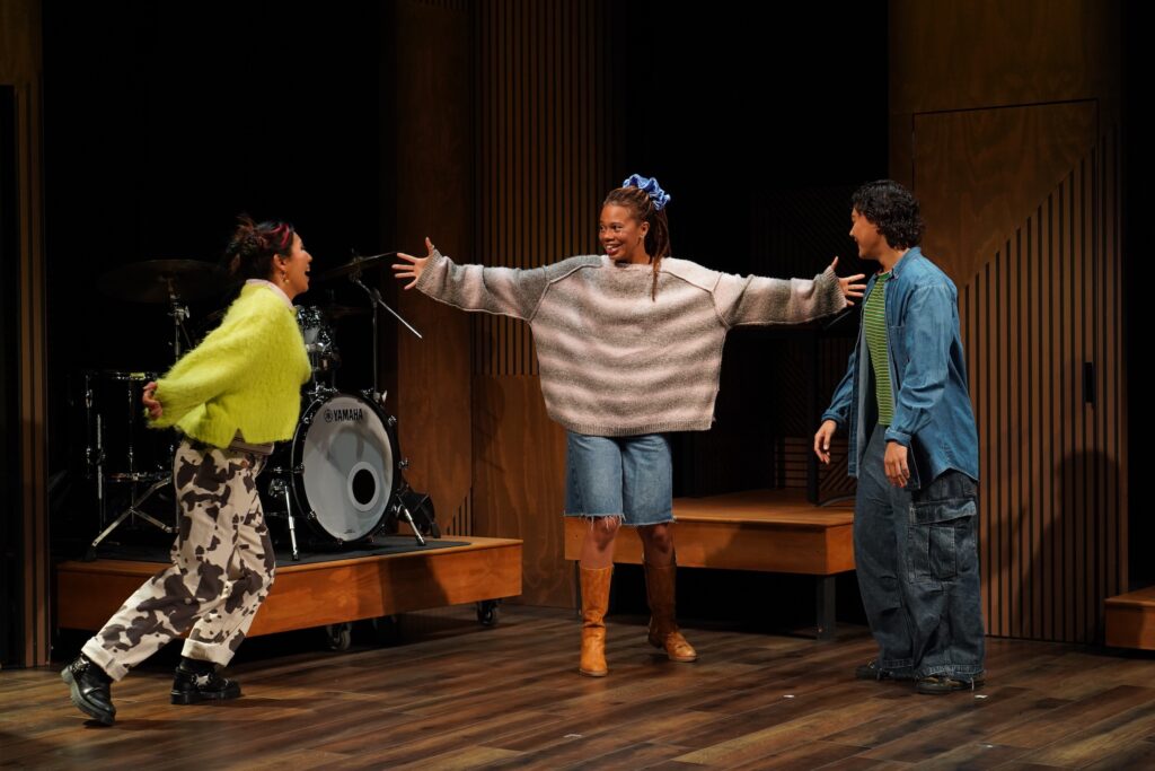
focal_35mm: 62
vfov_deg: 21.9
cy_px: 386
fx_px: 1989
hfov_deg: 32.4
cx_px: 578
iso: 2000
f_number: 4
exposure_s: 1/640
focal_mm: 62
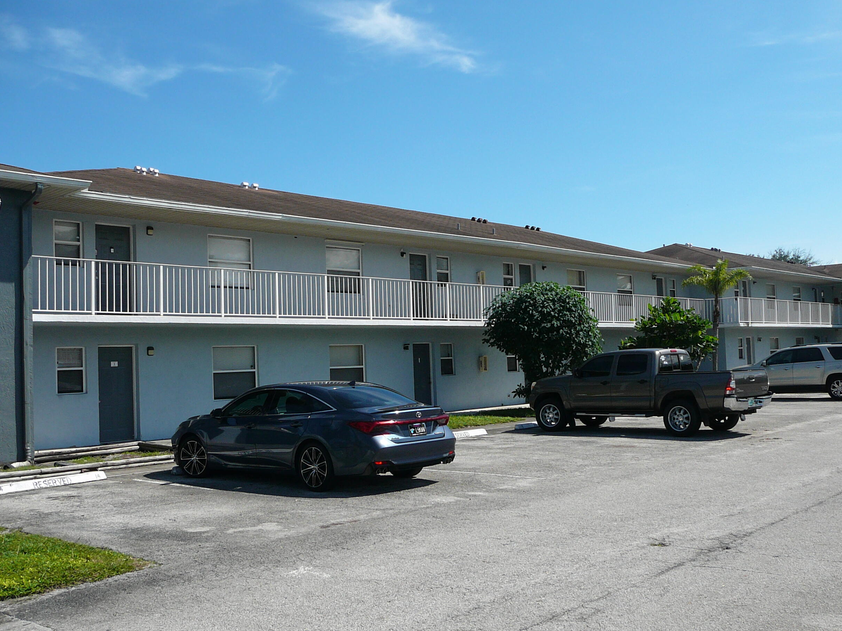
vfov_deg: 38.7
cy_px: 321
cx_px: 431
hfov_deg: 50.1
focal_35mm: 37
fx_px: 900
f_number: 5
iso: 80
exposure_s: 1/500
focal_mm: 5.2
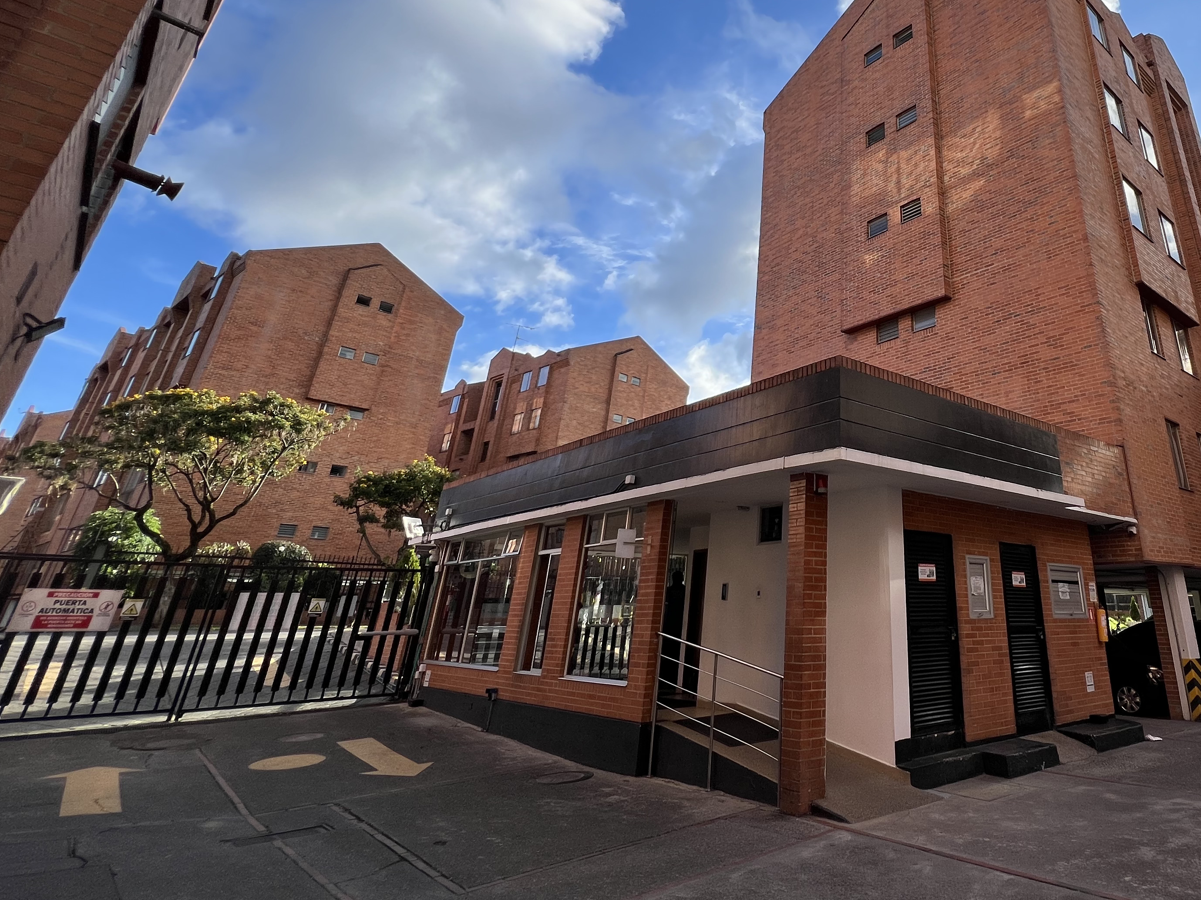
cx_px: 850
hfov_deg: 80.2
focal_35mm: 19
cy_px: 271
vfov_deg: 66.0
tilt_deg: +26.2
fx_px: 659
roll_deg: +0.2
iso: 32
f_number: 1.8
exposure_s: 1/589
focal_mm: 1.57
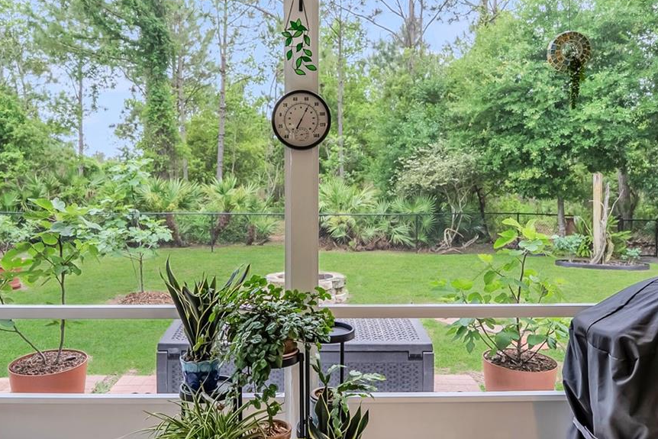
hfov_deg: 69.3
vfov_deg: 49.5
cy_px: 201
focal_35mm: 26
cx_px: 313
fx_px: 475
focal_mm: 14
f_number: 3.2
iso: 200
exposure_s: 1/640
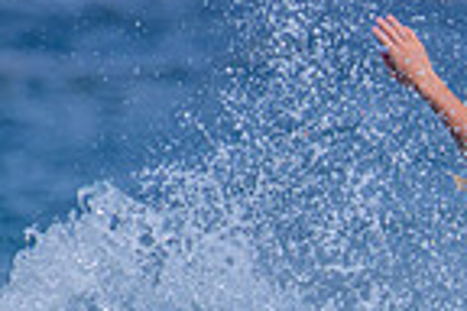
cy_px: 619
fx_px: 48759
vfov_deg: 0.4
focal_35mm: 3759
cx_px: 691
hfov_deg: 0.5
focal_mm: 800
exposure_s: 1/2000
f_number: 11
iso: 800
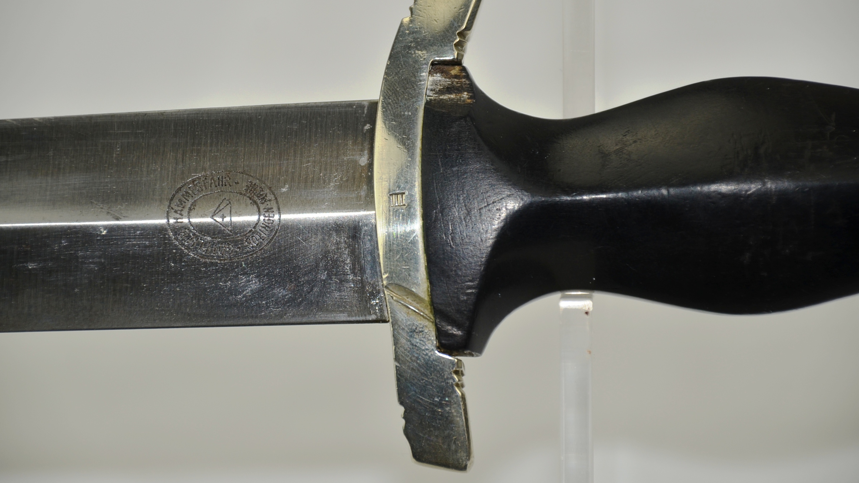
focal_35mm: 217
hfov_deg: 10.0
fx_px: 4932
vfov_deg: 5.6
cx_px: 423
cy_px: 211
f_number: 5.6
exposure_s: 1/200
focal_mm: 135
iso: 200
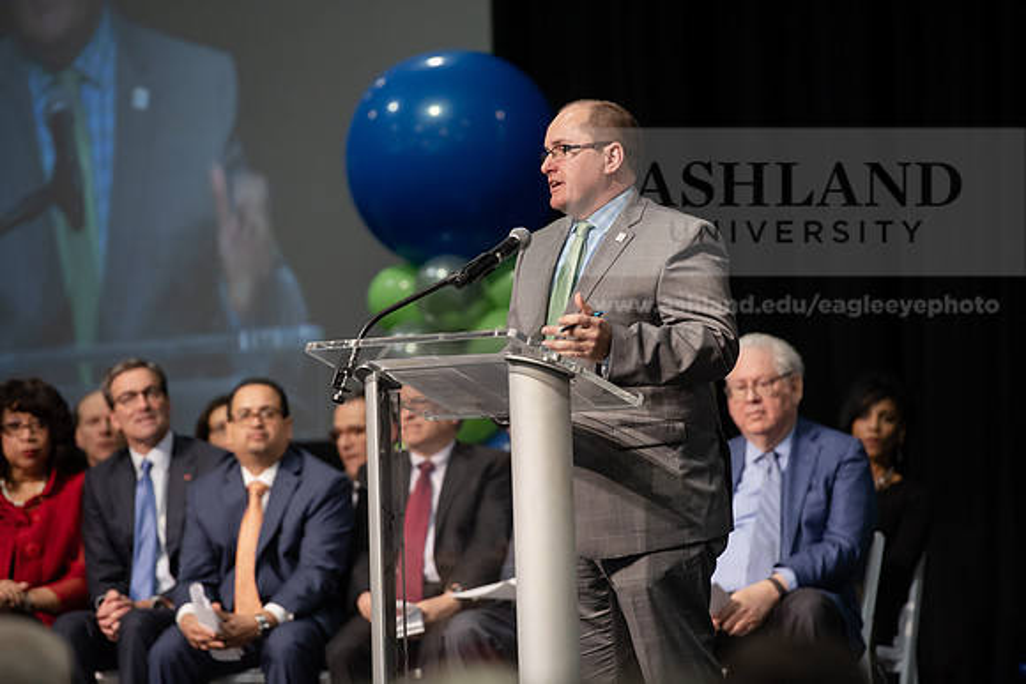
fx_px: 5273
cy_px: 342
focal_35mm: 185
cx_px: 513
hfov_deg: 11.1
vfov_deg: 7.4
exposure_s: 1/200
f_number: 3.5
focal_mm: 185
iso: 1000
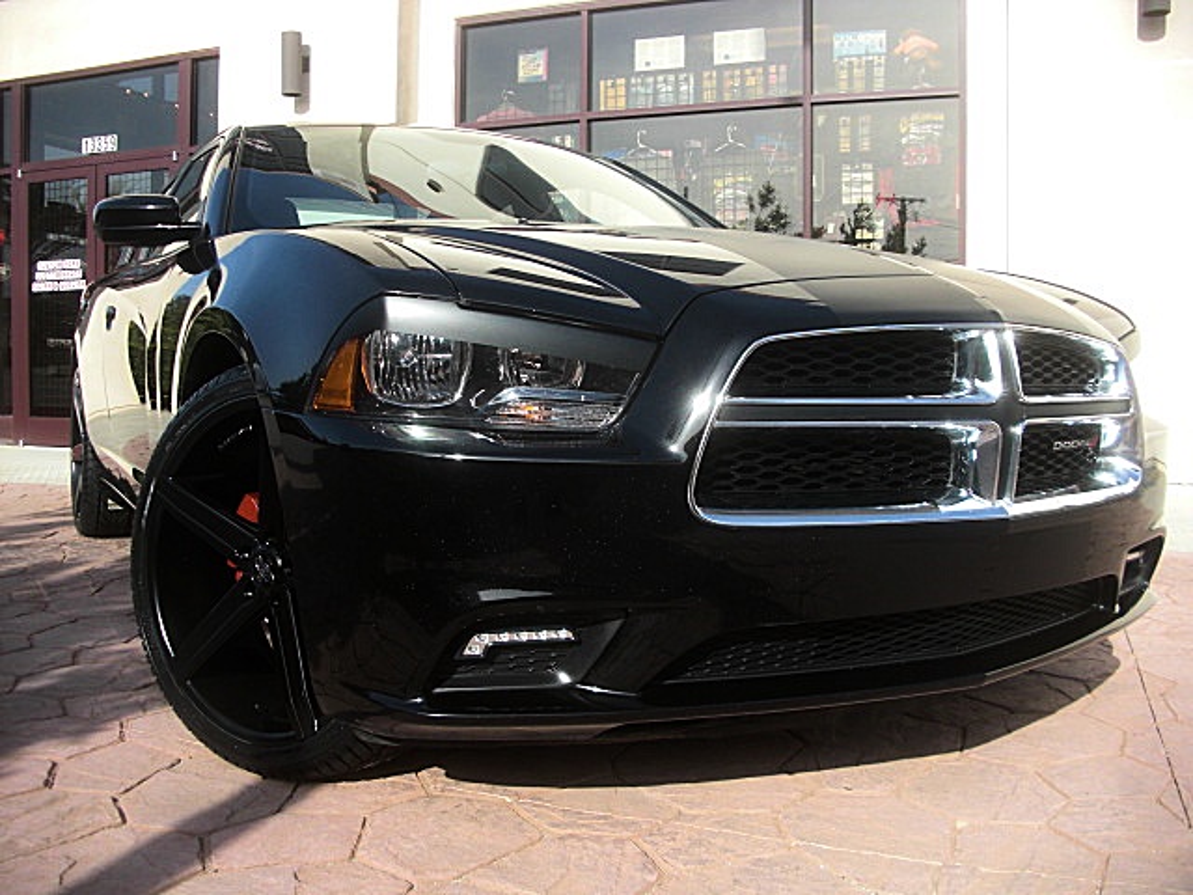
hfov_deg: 51.4
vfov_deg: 39.7
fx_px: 1241
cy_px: 448
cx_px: 596
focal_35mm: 36
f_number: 2.8
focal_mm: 6.3
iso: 50
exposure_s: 1/400
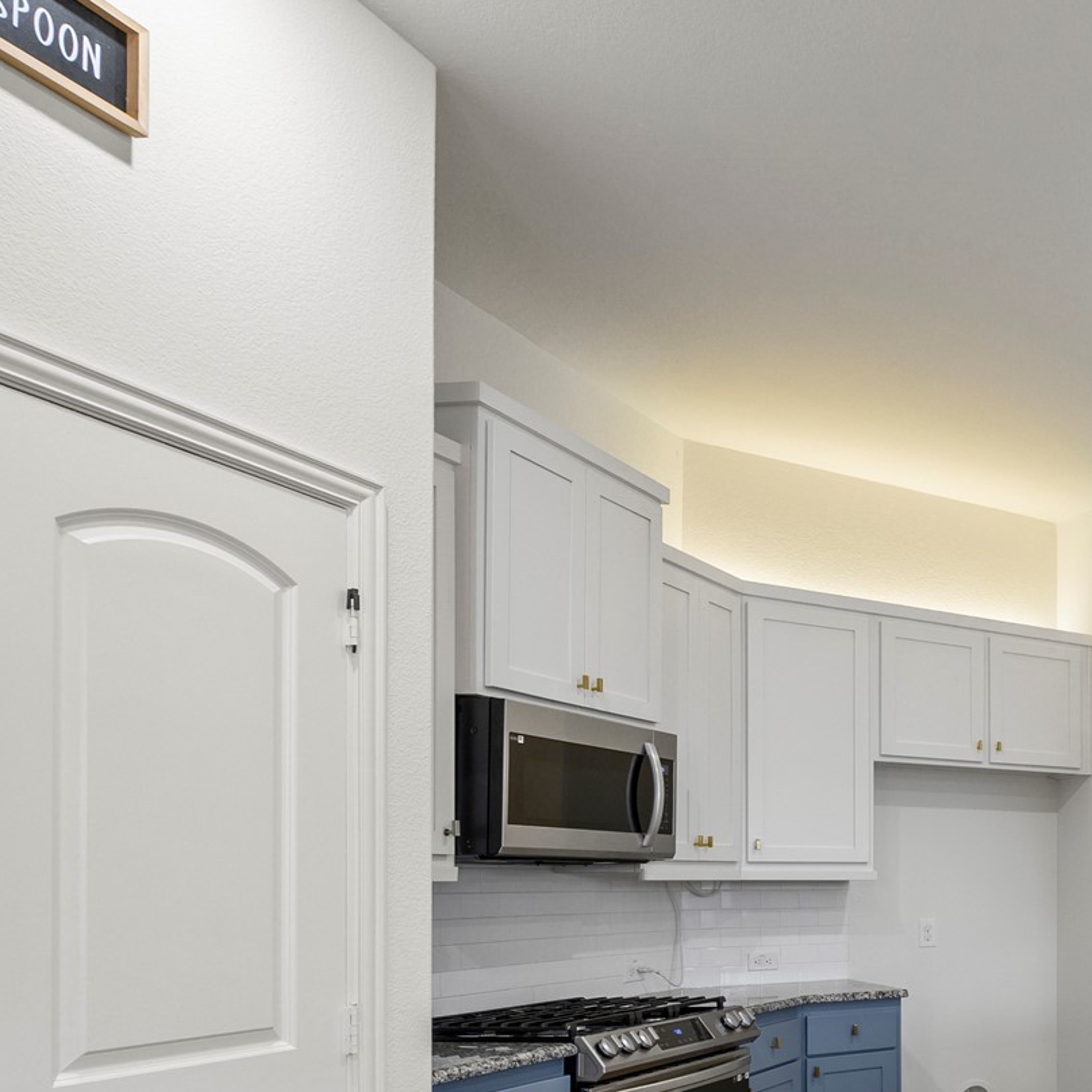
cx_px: 1273
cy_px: 876
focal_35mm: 32
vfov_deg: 48.2
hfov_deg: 39.1
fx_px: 1142
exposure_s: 1/8
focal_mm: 14
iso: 800
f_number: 8
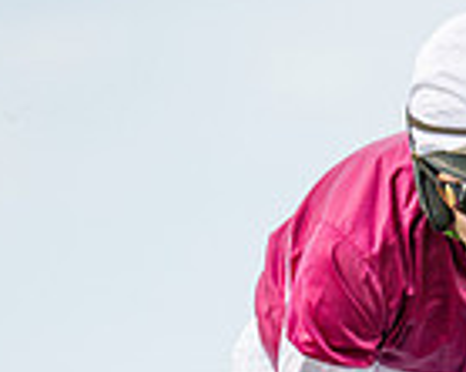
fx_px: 25083
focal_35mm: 1820
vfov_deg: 0.8
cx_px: 787
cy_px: 677
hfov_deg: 1.1
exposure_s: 1/800
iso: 200
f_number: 4.5
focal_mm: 400
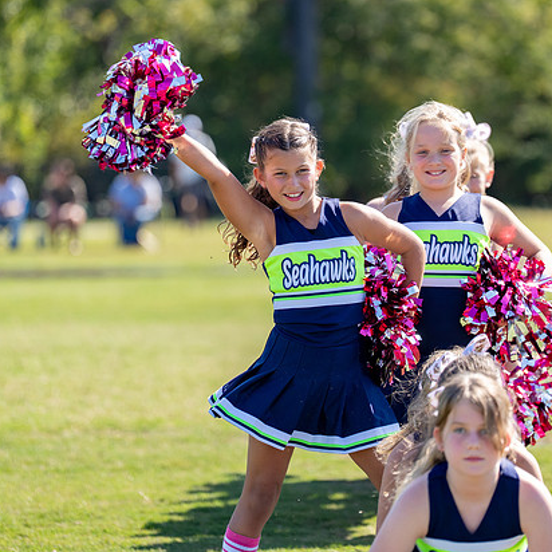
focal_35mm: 248
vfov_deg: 7.1
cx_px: 328
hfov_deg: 7.1
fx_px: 4474
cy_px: 231
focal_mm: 164
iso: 200
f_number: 2.8
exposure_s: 1/2000
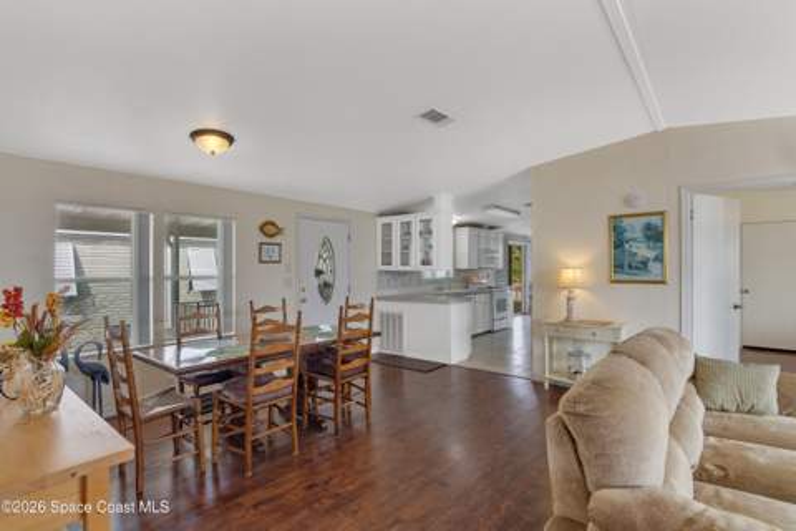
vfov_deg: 72.1
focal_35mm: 16
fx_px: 365
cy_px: 266
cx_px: 398
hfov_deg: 95.0
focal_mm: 11
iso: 320
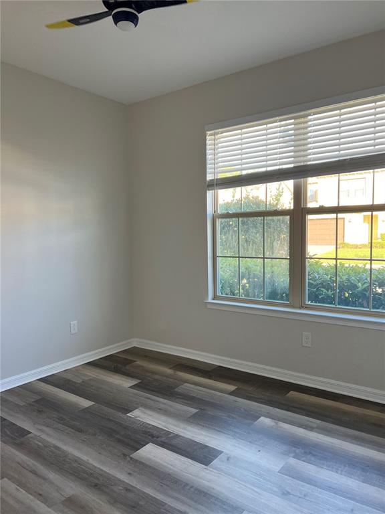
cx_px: 192
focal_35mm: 26
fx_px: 386
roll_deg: +0.7
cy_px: 257
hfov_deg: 53.1
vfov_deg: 67.3
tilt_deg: -2.2
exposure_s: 1/121
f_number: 1.5
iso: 100
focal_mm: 5.7
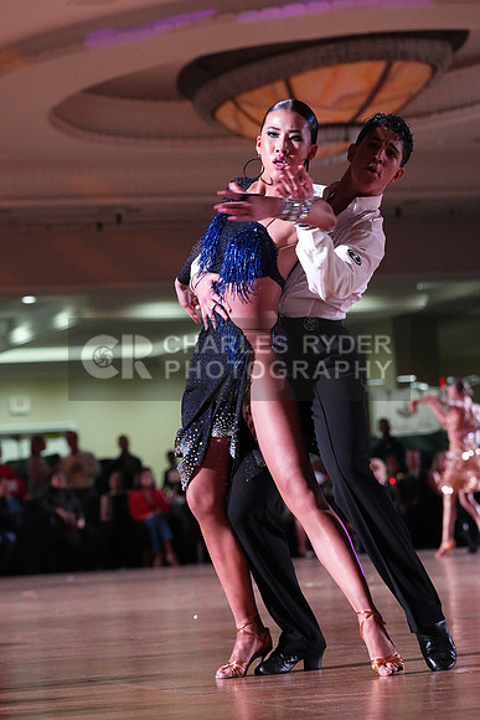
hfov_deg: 10.2
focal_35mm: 135
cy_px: 360
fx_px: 2698
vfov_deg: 15.2
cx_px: 240
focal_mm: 135
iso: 10000
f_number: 5
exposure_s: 1/400
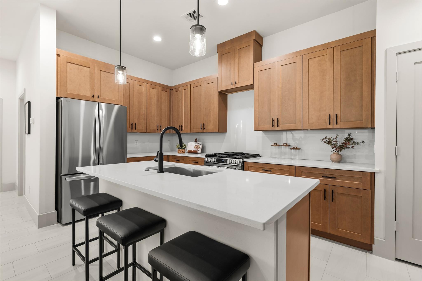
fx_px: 188
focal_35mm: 16
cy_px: 140
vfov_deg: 73.7
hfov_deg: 96.7
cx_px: 211
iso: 200
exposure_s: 1.3
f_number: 9
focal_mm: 16
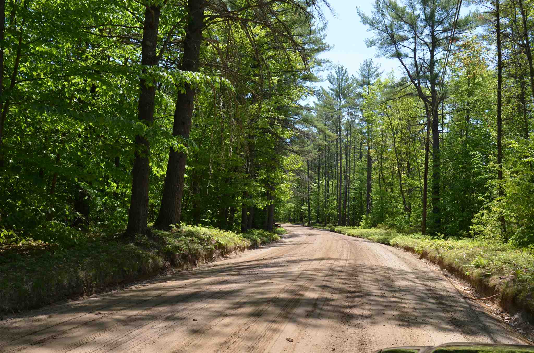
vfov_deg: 43.4
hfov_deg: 62.0
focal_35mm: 30
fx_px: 444
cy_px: 176
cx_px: 267
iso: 100
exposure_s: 1/200
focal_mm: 20
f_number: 6.3
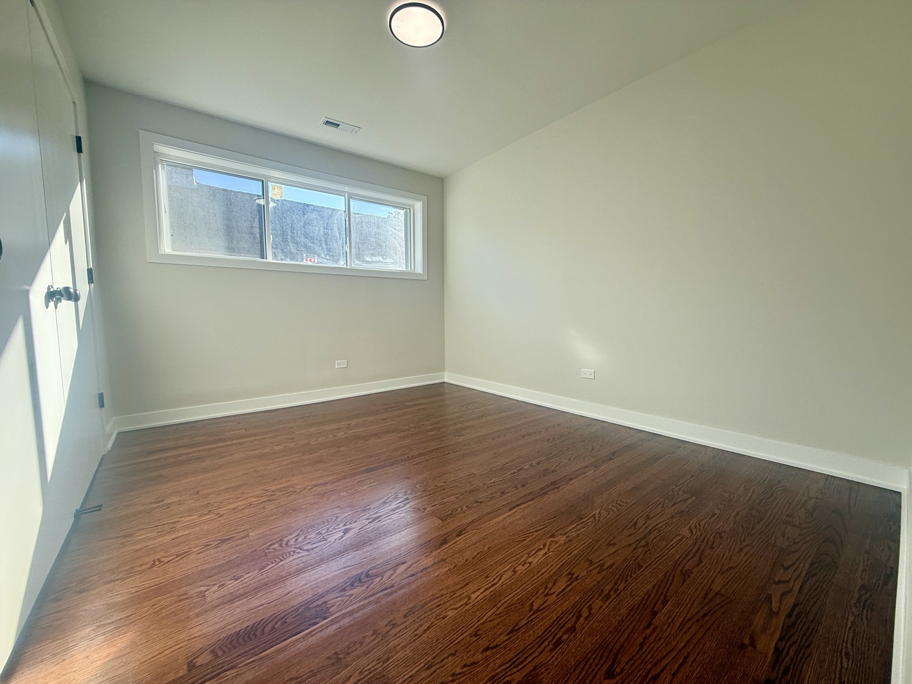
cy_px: 342
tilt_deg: -4.3
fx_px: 369
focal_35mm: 14
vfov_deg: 85.7
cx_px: 456
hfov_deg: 102.1
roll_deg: +0.1
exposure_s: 1/226
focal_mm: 2.22
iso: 64
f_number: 2.2
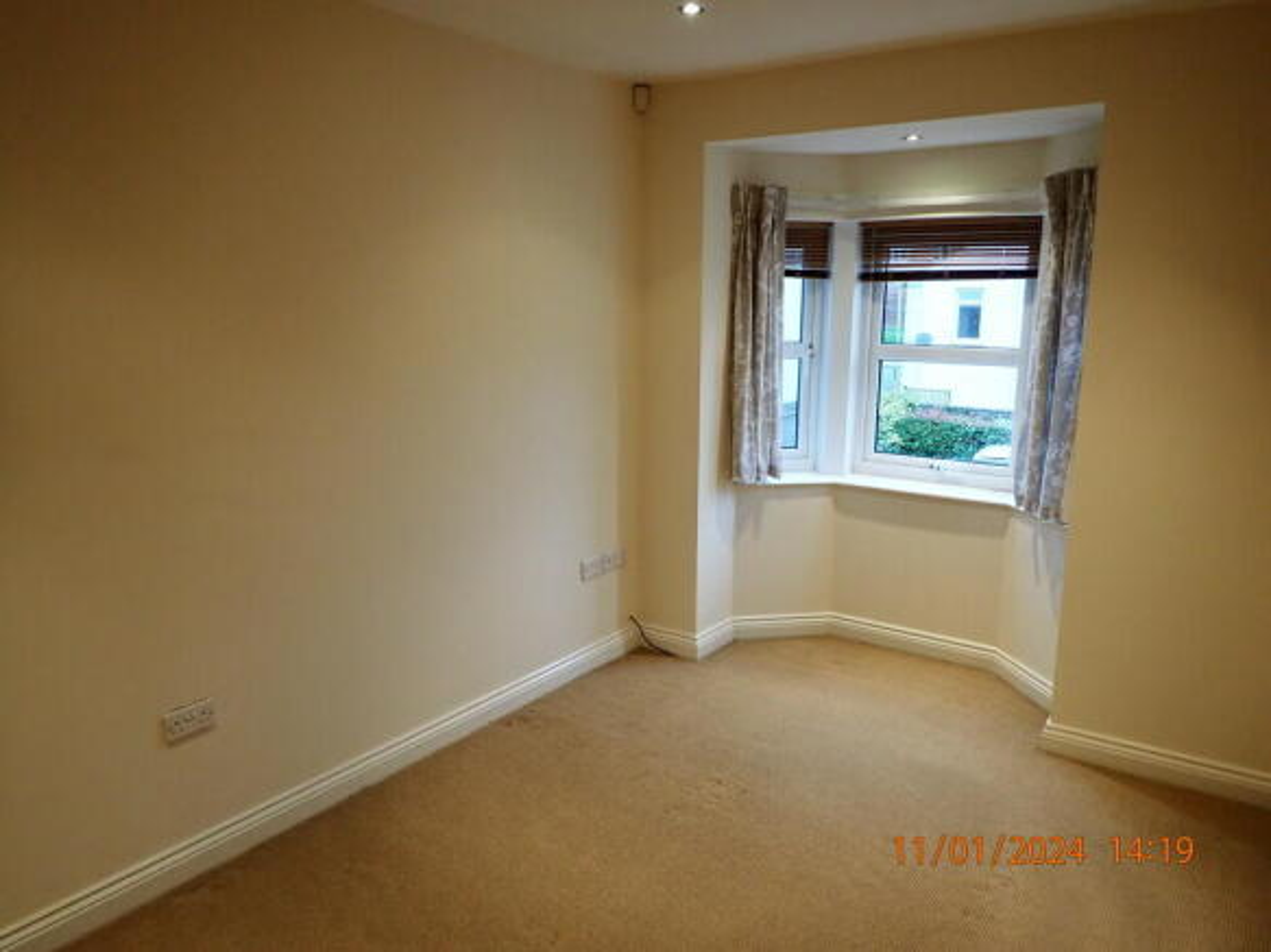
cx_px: 636
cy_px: 476
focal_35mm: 25
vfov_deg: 54.9
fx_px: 918
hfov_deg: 69.4
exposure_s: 1/60
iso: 250
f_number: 2
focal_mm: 4.5
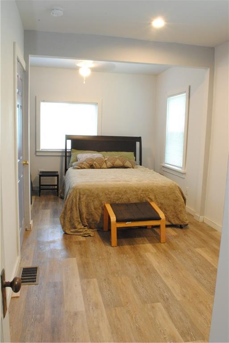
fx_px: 286
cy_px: 172
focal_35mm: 30
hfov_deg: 43.7
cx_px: 114
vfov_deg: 61.9
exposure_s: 1/1.3
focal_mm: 20
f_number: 22
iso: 800
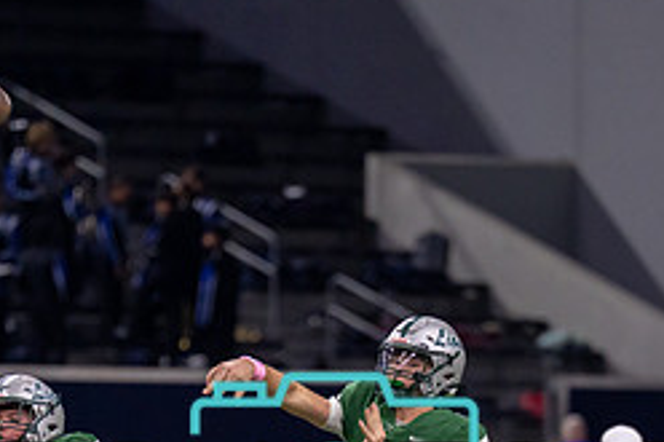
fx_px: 10451
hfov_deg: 3.6
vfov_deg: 2.4
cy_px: 517
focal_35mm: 567
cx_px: 393
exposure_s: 1/1000
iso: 2000
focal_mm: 200
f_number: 2.8
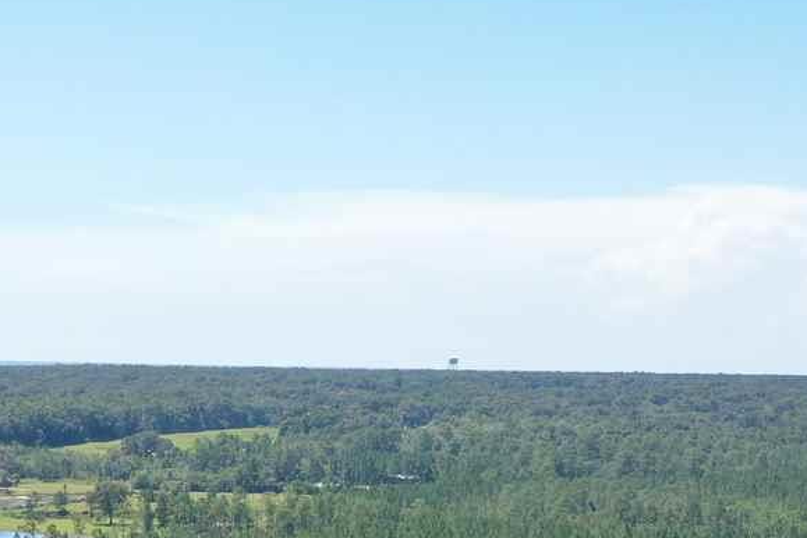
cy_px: 798
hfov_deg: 20.5
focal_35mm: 99
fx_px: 2219
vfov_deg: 13.1
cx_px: 220
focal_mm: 10.26
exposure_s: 1/320
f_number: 5.6
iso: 100
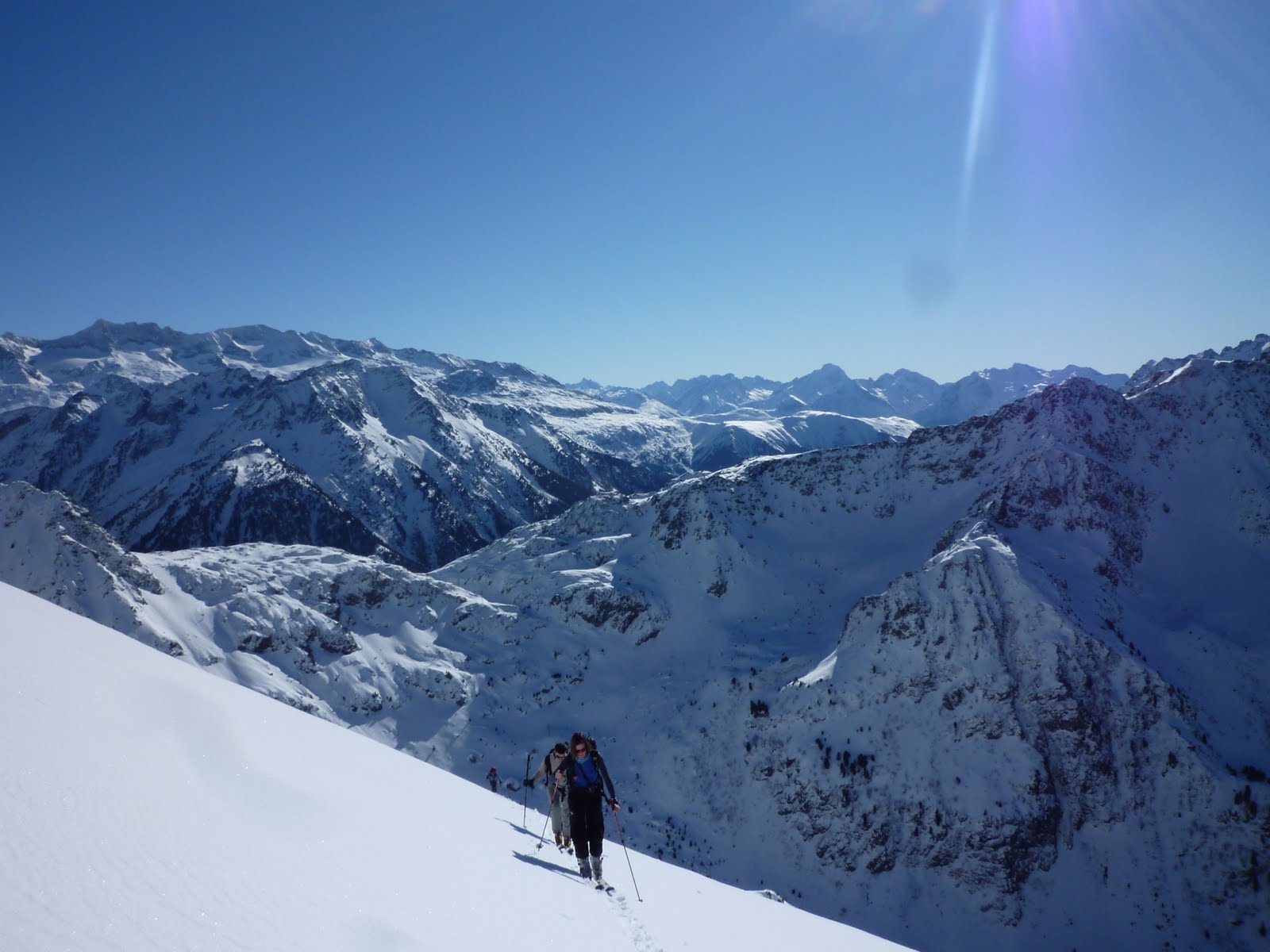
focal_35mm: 25
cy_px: 476
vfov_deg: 54.9
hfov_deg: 69.4
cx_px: 635
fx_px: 917
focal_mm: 4.4
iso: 80
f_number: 6.3
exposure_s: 1/800
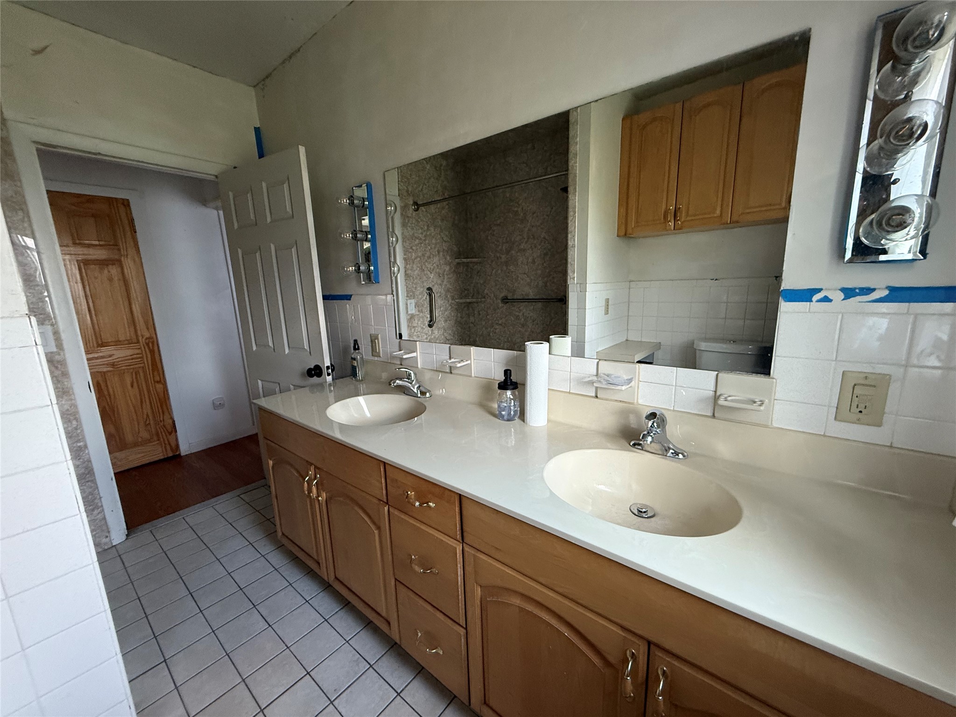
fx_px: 387
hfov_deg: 102.1
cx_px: 478
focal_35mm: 14
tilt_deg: -11.4
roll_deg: +2.0
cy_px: 358
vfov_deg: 85.7
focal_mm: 2.22
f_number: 2.2
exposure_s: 1/99
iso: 320
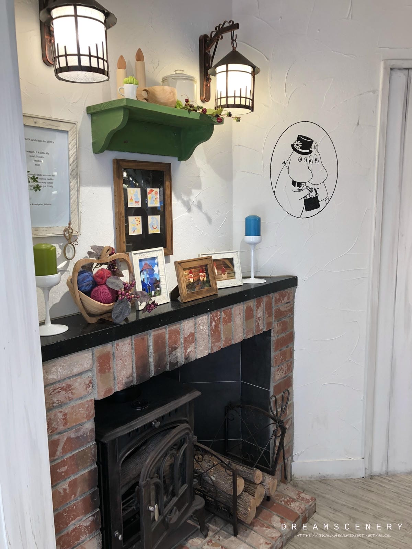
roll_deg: +0.1
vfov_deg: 63.4
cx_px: 206
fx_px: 444
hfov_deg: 49.7
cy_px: 274
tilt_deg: -9.0
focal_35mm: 28
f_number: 1.8
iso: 64
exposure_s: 1/75
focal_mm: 3.99
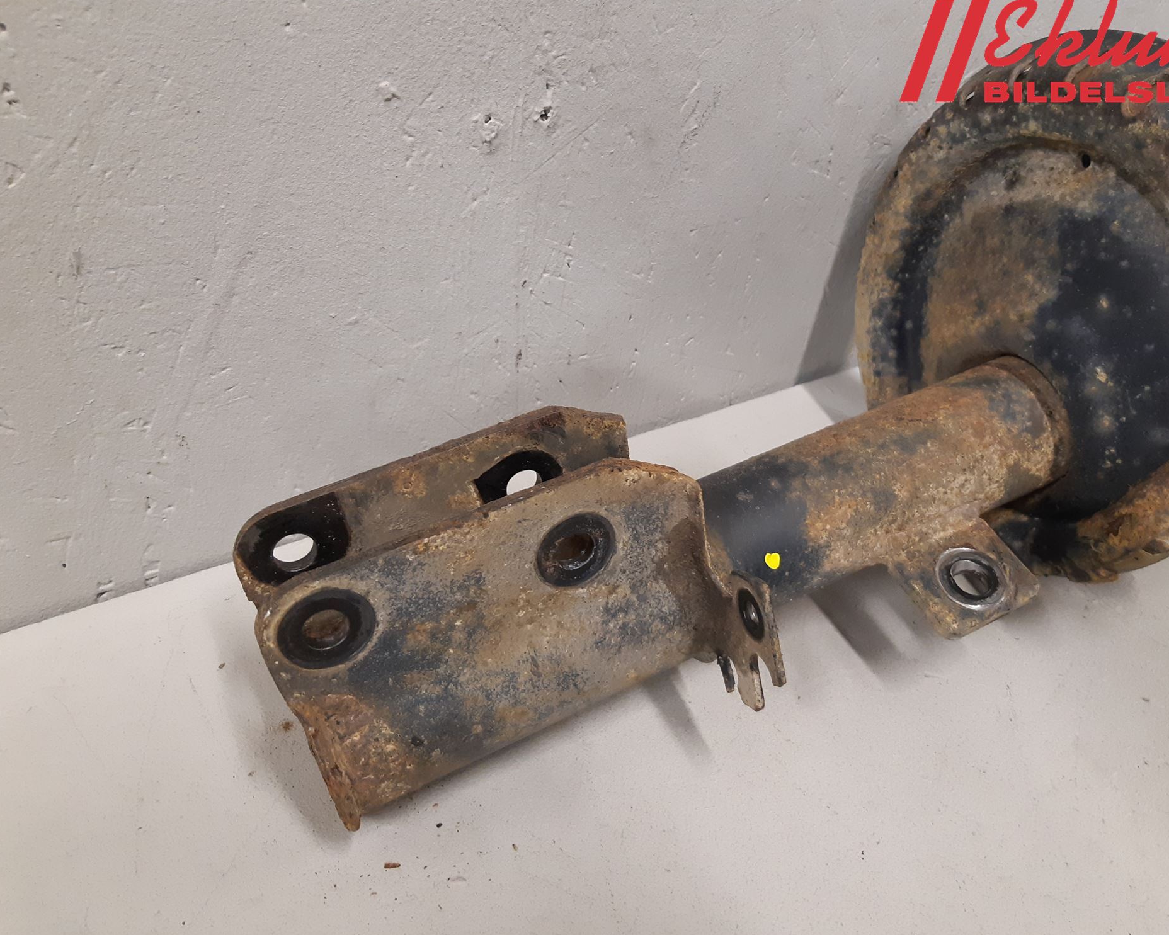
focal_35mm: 28
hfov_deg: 62.1
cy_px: 479
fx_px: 969
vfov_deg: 51.5
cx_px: 641
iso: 200
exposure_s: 1/50
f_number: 1.7
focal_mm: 3.93
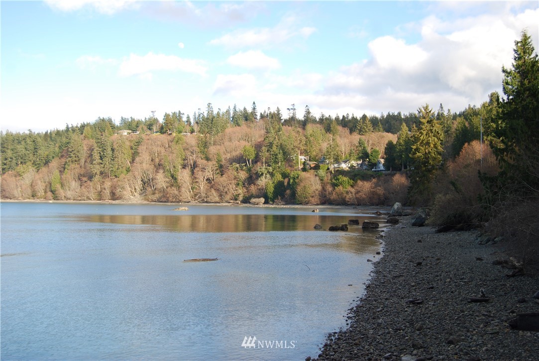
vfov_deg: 34.3
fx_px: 584
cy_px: 180
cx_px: 270
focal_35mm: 39
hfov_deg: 49.5
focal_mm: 26
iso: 100
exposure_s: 1/200
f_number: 5
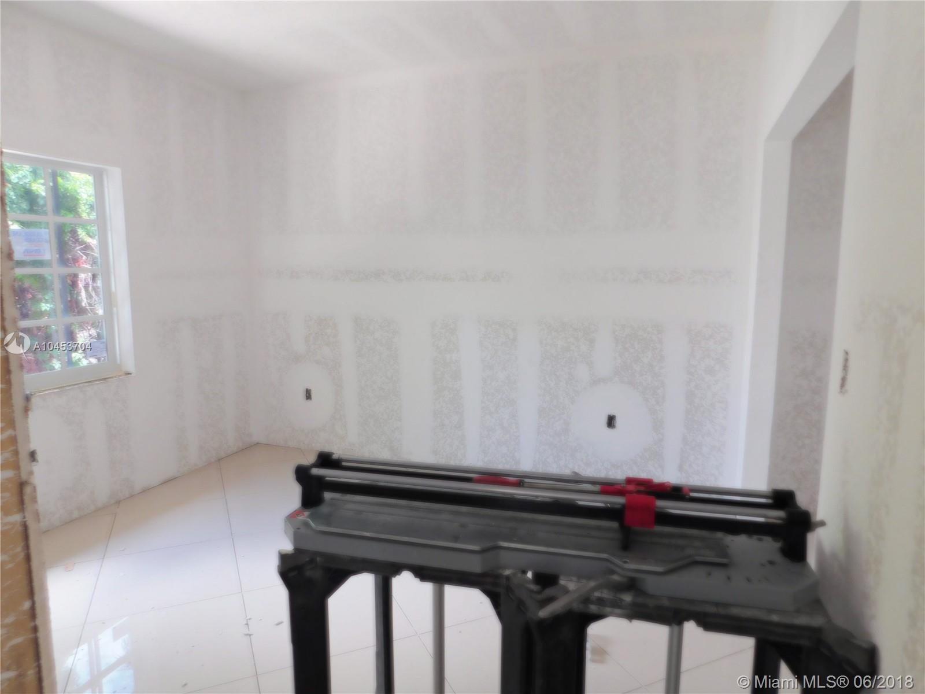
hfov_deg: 73.9
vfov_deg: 58.9
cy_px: 347
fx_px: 615
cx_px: 462
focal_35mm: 23
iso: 125
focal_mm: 4
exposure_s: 1/40
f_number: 3
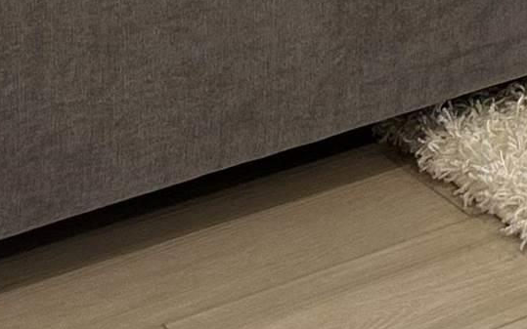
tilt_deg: -4.3
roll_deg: -1.3
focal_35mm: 145
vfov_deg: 7.9
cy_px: -645
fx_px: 2083
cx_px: 974
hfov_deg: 13.0
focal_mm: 6.86
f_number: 1.78
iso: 125
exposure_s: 1/60
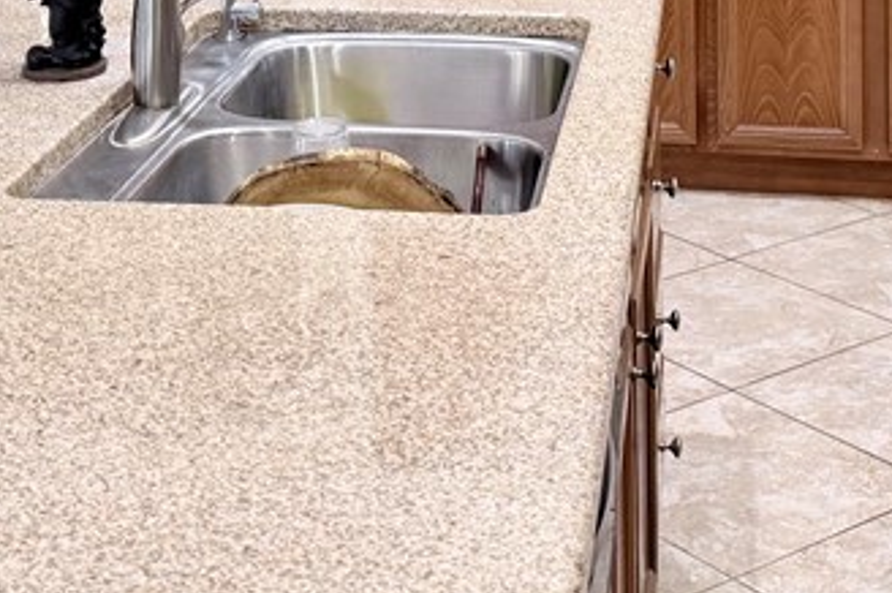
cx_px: 389
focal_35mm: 78
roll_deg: +1.2
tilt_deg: -4.4
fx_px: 1931
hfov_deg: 26.0
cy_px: -264
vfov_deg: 16.1
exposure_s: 1/60
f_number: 1.78
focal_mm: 6.76
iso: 200
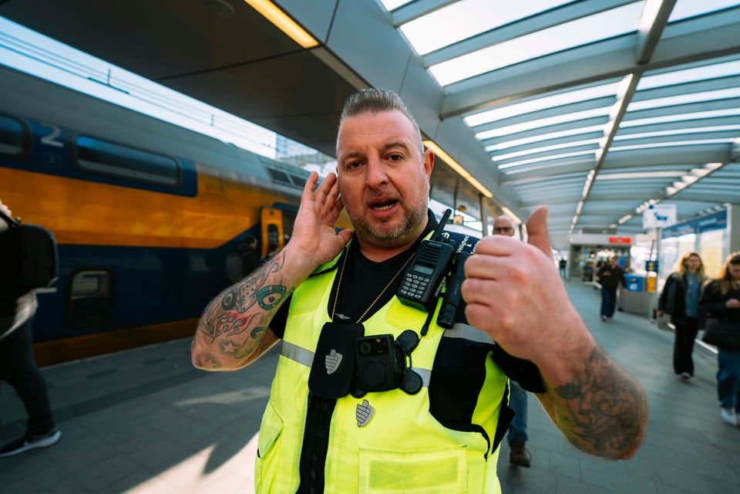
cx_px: 370
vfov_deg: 73.7
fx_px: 329
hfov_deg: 96.7
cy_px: 247
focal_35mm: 16
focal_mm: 16
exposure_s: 1/640
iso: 125
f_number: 2.8
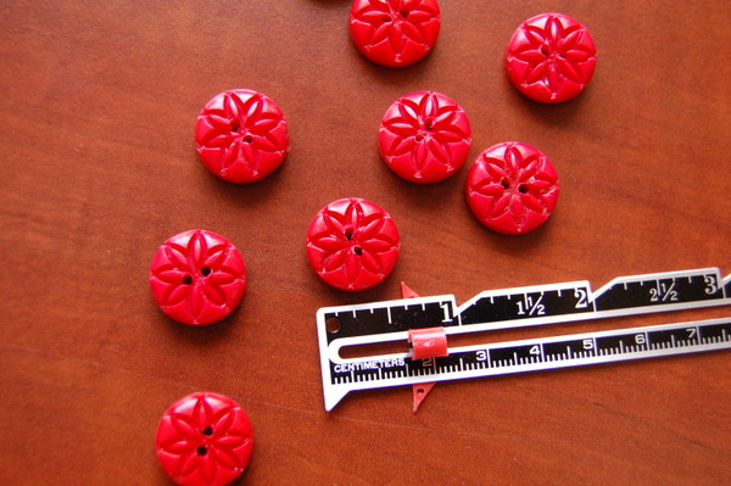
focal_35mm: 51
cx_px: 366
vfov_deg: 26.4
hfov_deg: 38.9
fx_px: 1035
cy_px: 243
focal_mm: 34
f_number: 5
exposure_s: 1/100
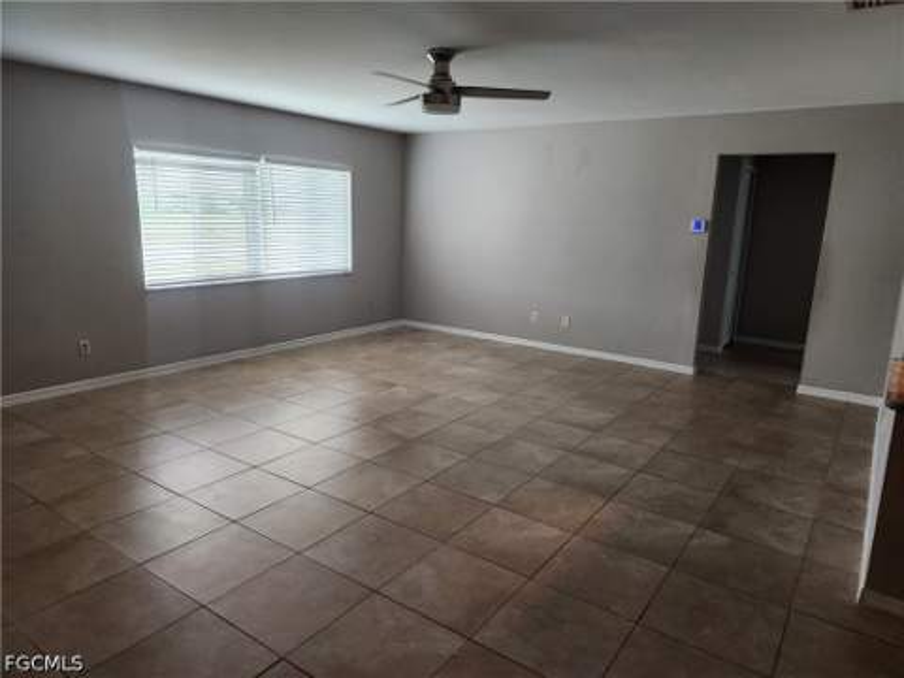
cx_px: 452
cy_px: 339
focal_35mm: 23
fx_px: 601
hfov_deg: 73.9
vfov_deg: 58.9
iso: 250
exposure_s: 1/120
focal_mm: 5.4
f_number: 1.8
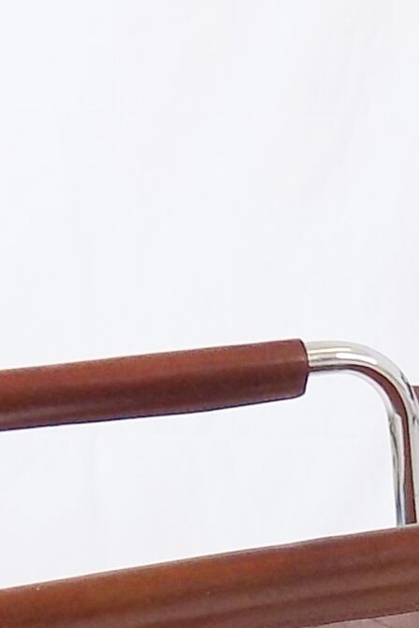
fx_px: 2267
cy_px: 778
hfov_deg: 9.6
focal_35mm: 130
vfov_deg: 15.1
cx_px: 928
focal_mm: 4
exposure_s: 1/40
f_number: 3.1
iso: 80
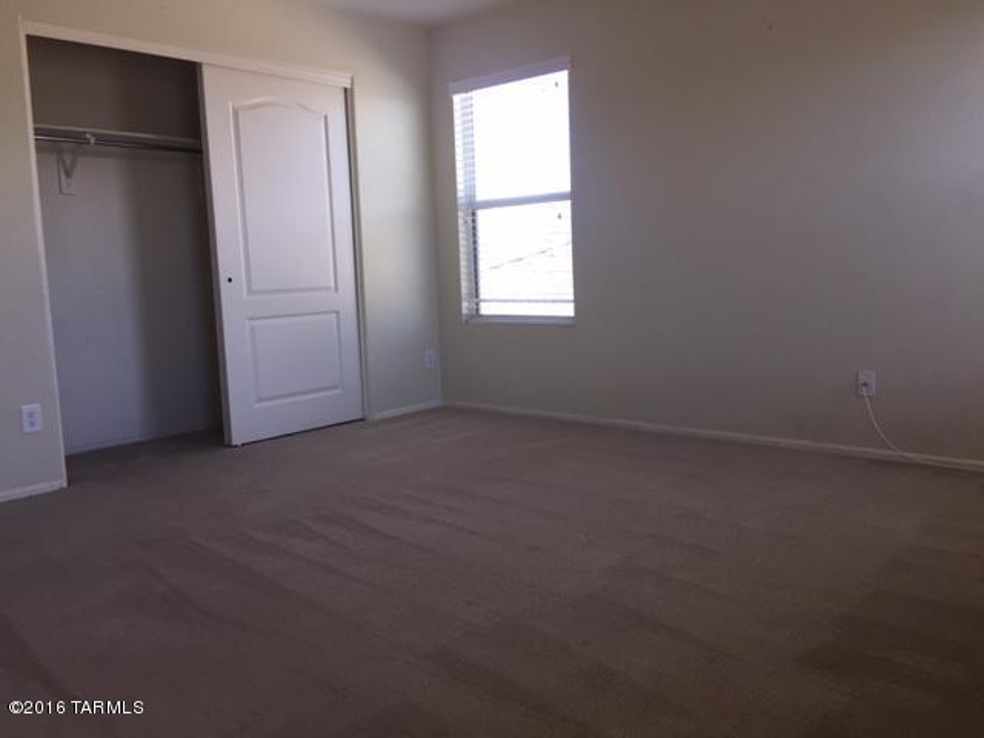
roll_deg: +1.0
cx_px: 492
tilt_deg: -6.6
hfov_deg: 61.7
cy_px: 369
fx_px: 824
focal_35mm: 29
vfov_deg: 48.2
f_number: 2.2
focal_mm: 4.15
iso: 50
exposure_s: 1/120
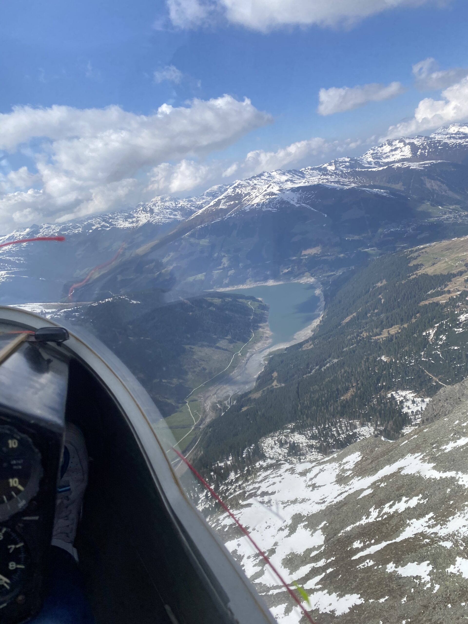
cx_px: 234
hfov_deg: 53.1
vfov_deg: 67.3
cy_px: 312
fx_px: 469
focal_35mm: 26
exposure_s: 1/3497
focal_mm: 4.25
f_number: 1.8
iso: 32
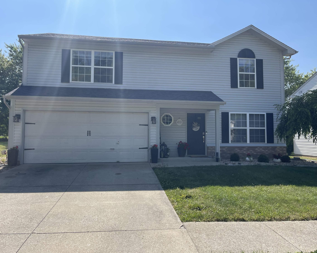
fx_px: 263
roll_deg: -0.3
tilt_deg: +3.1
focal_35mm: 28
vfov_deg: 51.5
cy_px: 124
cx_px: 161
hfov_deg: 62.2
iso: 32
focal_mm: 5.1
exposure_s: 1/2488
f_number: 1.6
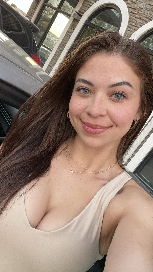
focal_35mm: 33
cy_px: 135
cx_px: 62
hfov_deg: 35.5
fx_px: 238
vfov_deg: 59.5
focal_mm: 2.71
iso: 100
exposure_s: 1/60
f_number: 2.2
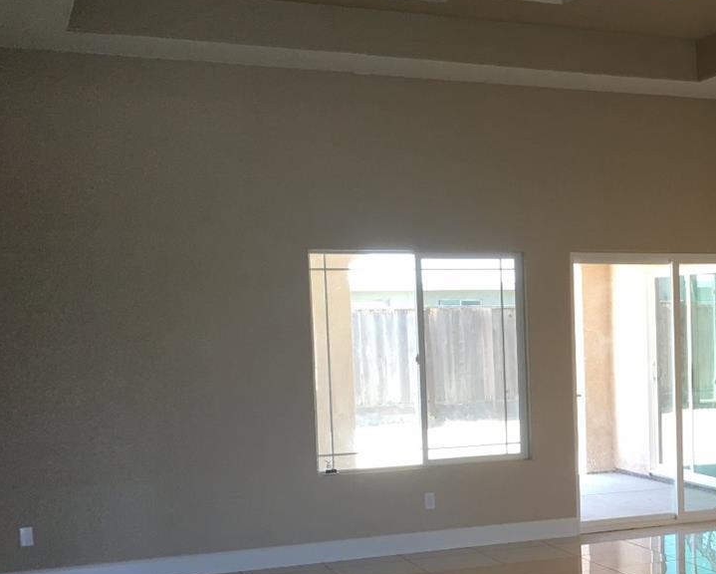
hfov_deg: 30.0
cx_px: 697
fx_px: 1251
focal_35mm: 59
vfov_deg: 25.6
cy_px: 422
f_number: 2.2
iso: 25
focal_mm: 4.15
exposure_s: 1/30
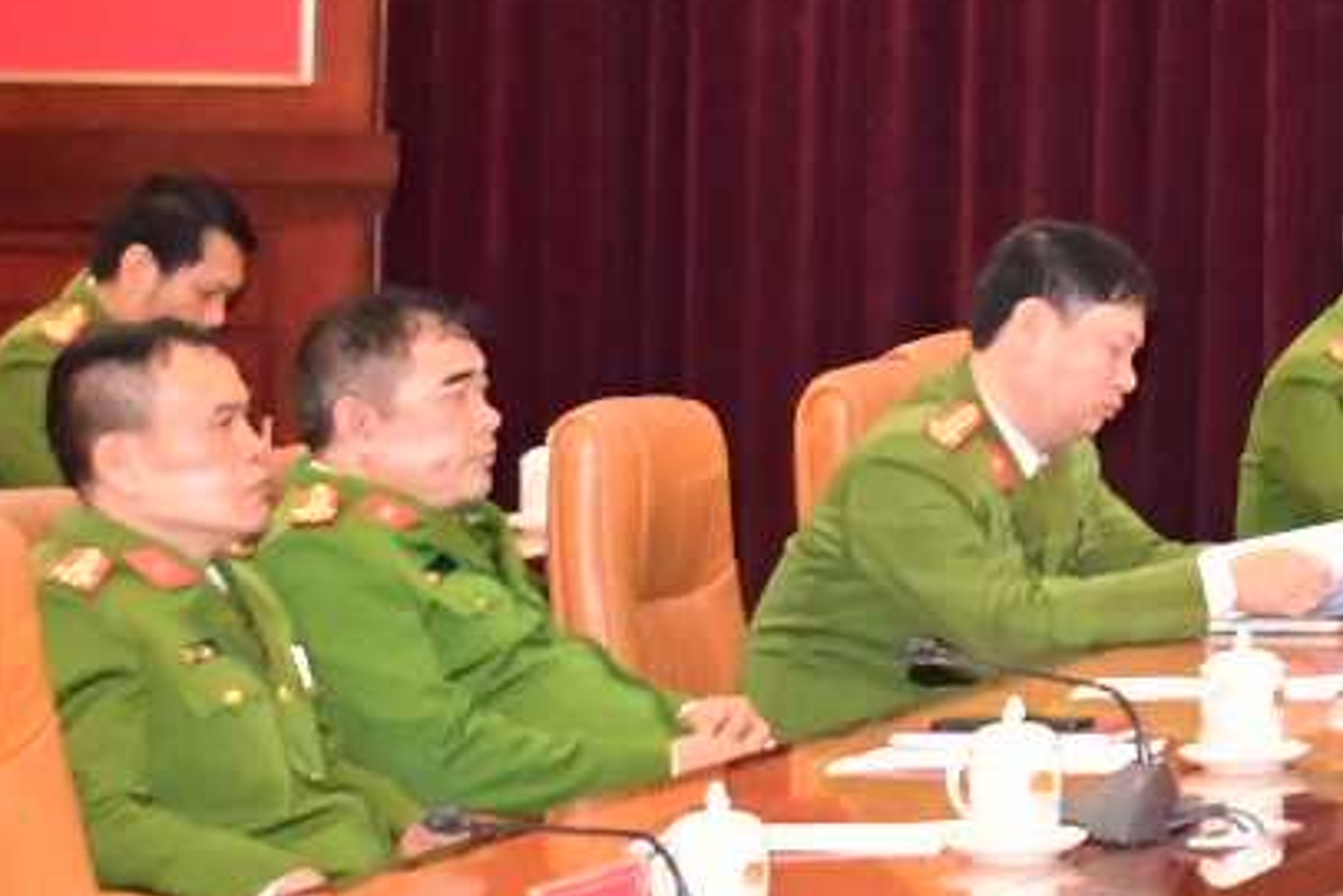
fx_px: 7239
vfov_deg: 7.0
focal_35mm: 194
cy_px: -182
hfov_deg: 9.5
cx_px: 3169
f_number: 4
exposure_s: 1/200
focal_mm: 27
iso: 3200
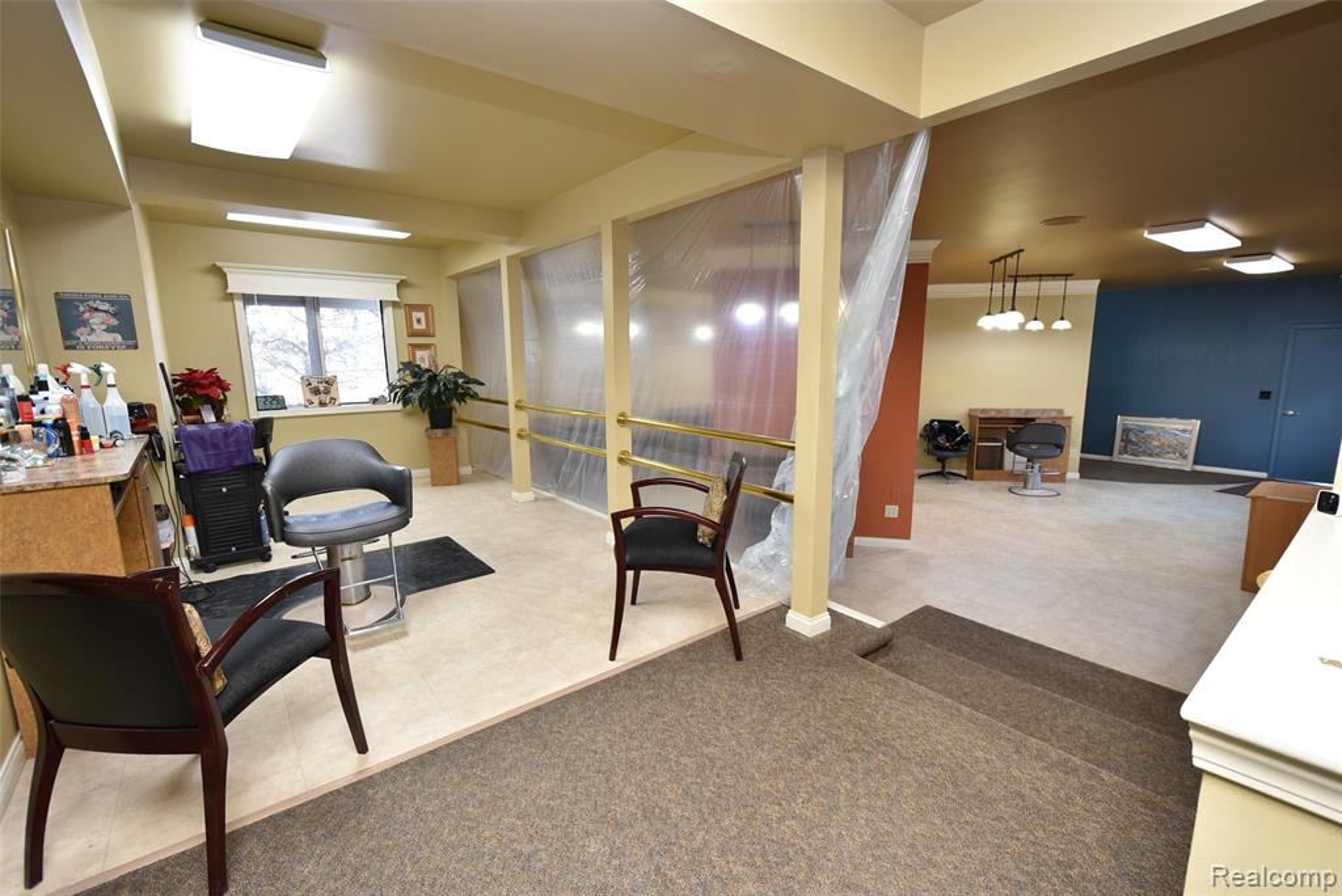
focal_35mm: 15
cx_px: 671
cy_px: 448
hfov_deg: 100.4
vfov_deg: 77.4
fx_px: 559
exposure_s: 1/30
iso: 250
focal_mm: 10
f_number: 4.5
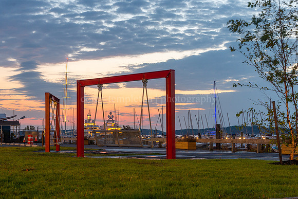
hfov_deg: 32.5
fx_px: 512
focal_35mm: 62
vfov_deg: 22.0
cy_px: 105
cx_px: 140
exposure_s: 1.3
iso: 400
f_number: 6.3
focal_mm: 58
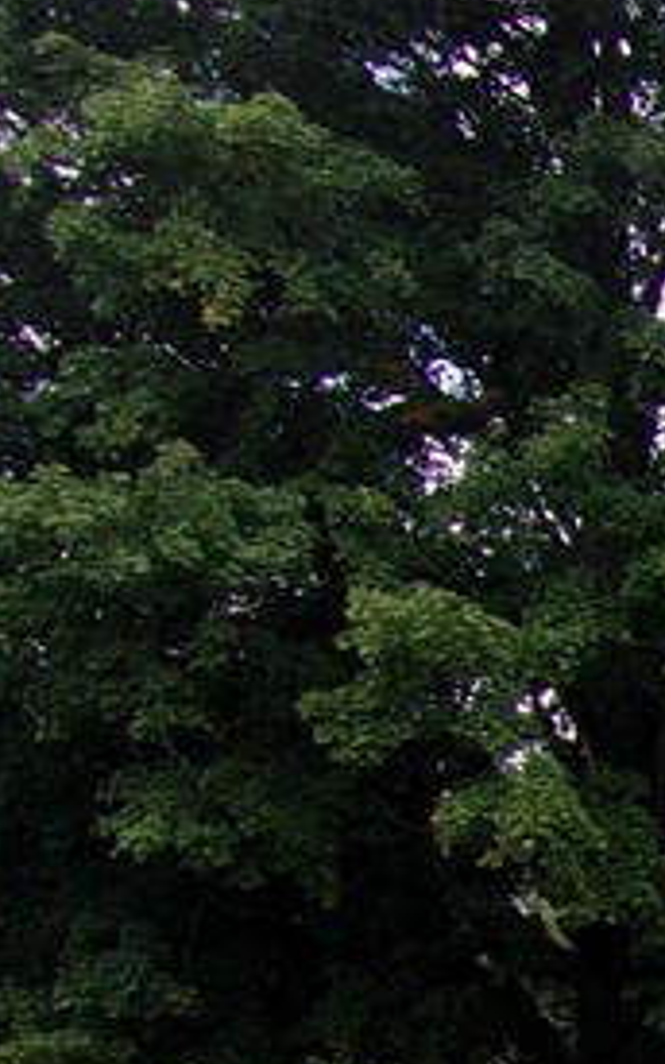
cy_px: 1300
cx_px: 1910
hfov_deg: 8.4
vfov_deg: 15.0
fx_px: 3884
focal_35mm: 134
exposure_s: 1/340
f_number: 3.3
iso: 80
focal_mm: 6.1
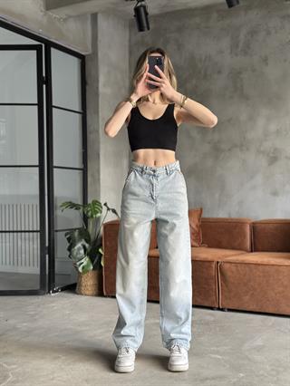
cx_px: 145
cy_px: 193
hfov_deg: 30.3
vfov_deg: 39.6
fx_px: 536
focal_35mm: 48
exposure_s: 1/61
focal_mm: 6.86
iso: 125
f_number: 1.78
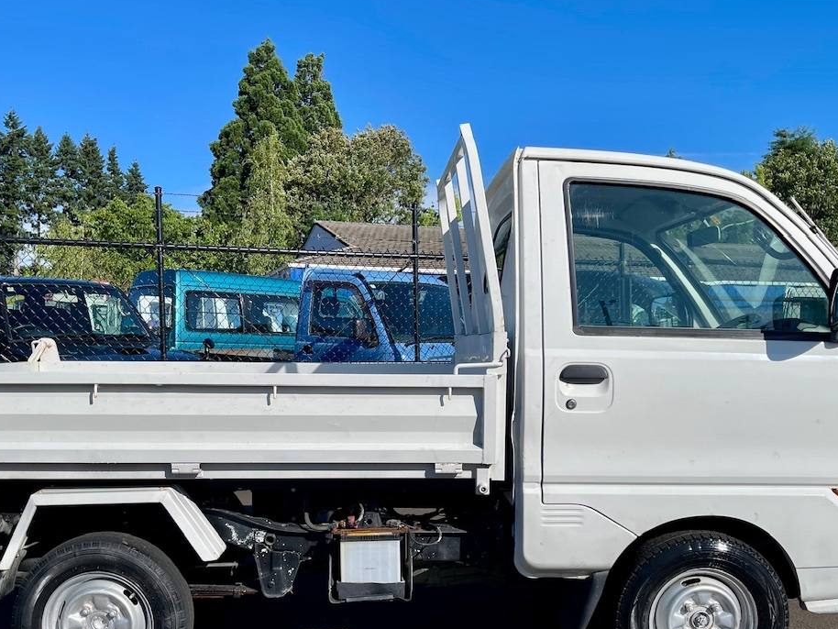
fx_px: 848
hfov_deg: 52.6
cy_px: 419
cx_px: 386
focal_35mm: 35
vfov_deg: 40.2
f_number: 1.6
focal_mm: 5.1
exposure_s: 1/6250
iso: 32
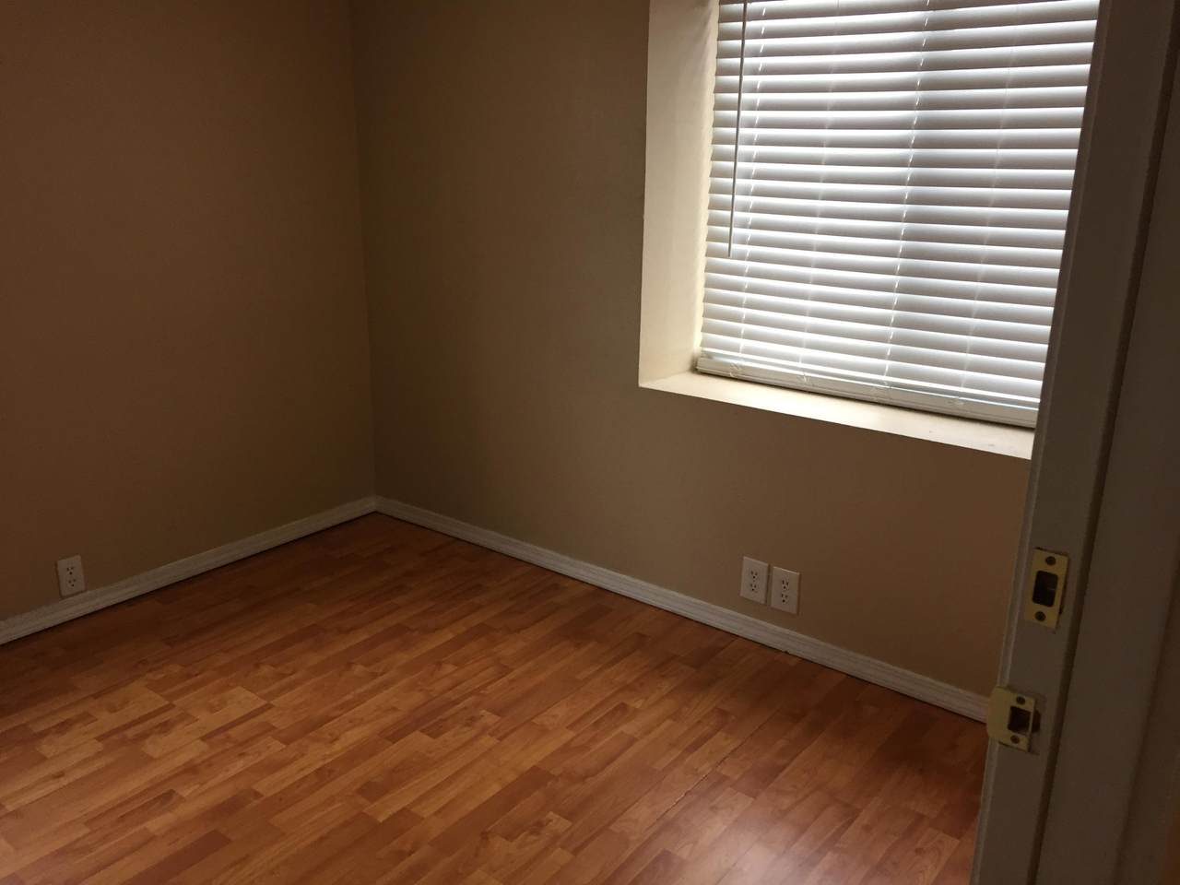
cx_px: 590
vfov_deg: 48.2
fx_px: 989
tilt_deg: -15.6
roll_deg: -0.8
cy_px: 442
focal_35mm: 29
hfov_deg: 61.7
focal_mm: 4.15
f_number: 2.2
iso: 40
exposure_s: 1/30
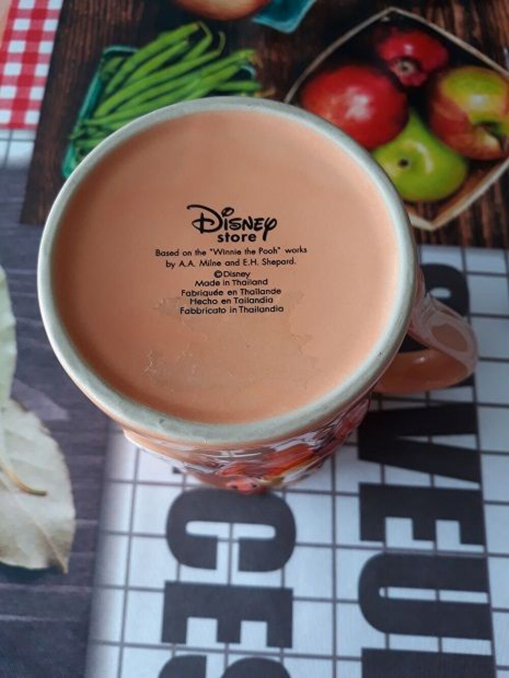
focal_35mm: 27
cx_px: 254
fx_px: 529
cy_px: 339
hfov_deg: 51.4
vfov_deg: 65.3
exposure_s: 1/50
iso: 40
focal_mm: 3.71
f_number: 1.7
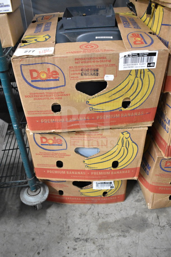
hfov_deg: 43.6
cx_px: 86
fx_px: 214
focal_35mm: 30
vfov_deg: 61.9
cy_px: 128
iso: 6400
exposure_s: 1/30
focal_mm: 20
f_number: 3.5
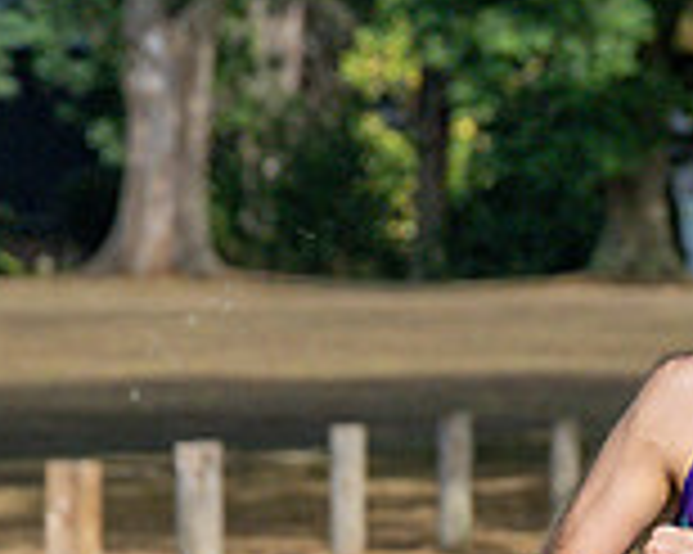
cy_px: 733
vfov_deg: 2.7
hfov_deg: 3.4
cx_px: 461
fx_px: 11683
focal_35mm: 570
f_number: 4
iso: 400
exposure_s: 1/3200
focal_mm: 74
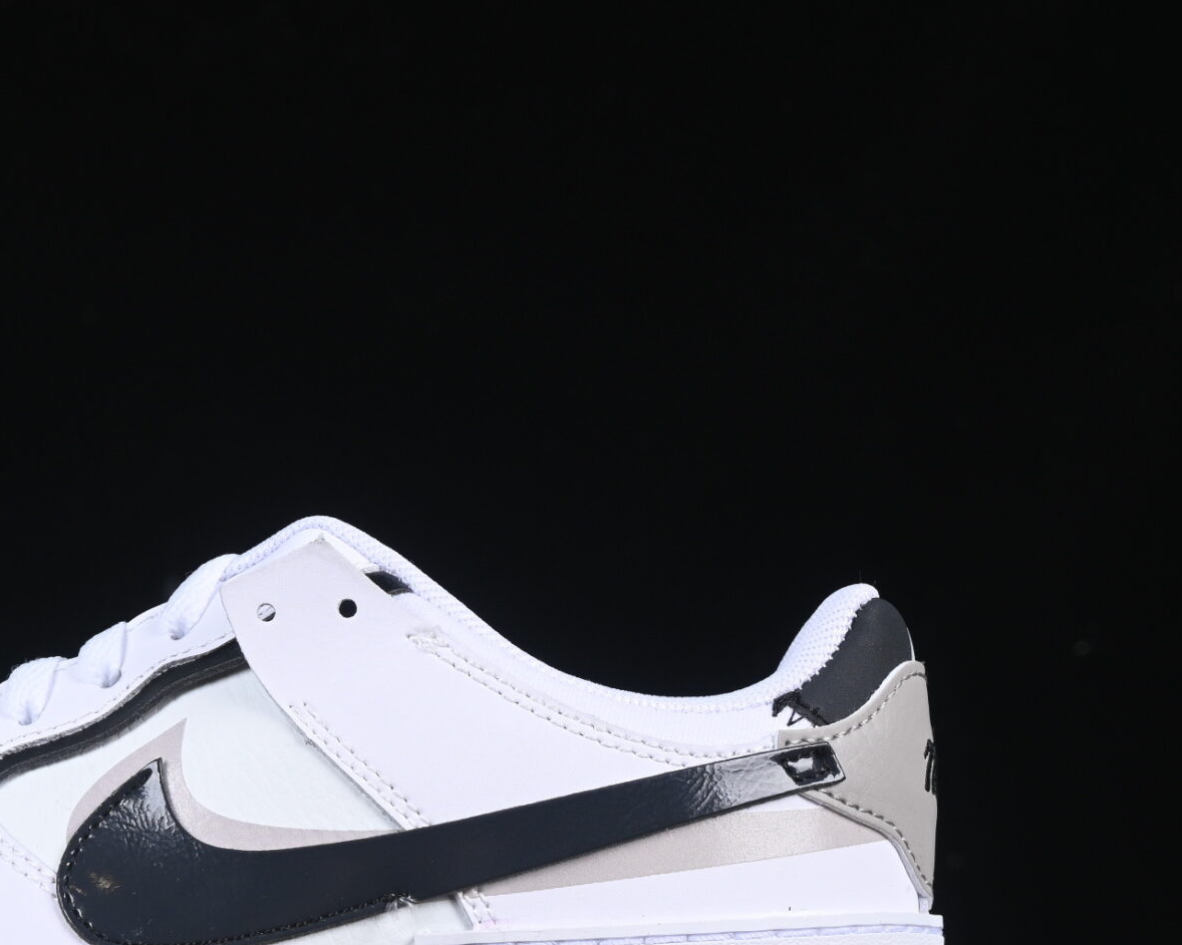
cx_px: 159
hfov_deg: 12.5
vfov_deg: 10.1
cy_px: 719
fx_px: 5351
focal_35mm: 153
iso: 160
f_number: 8
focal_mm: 50
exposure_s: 1/80
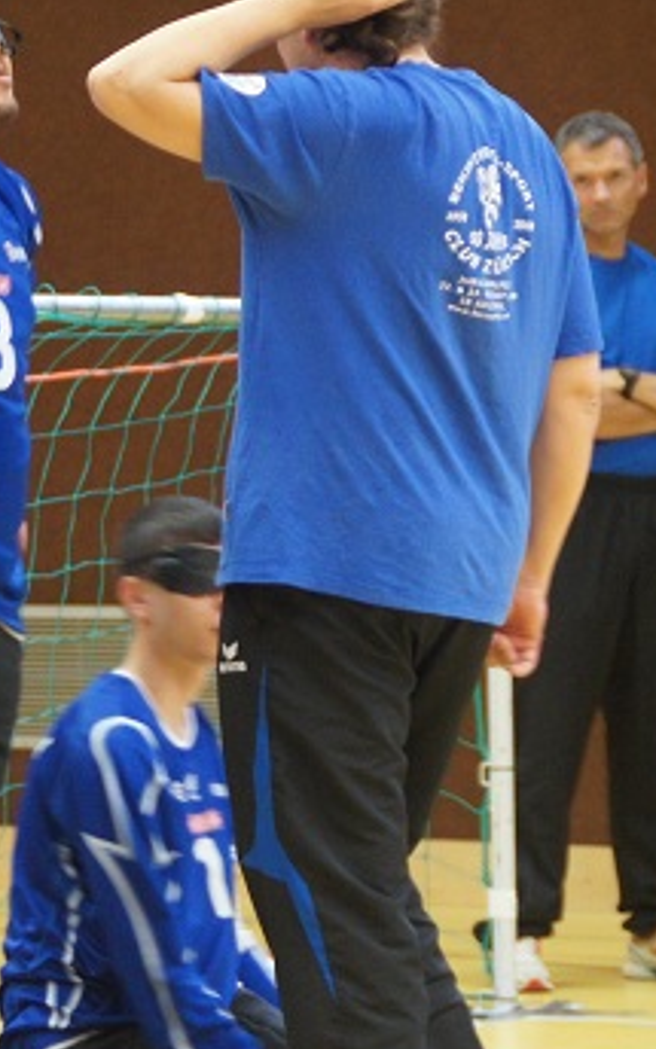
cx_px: 79
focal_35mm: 266
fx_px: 7614
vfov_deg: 7.9
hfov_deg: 4.9
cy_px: 406
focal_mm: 75
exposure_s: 1/20
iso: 1600
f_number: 5.6
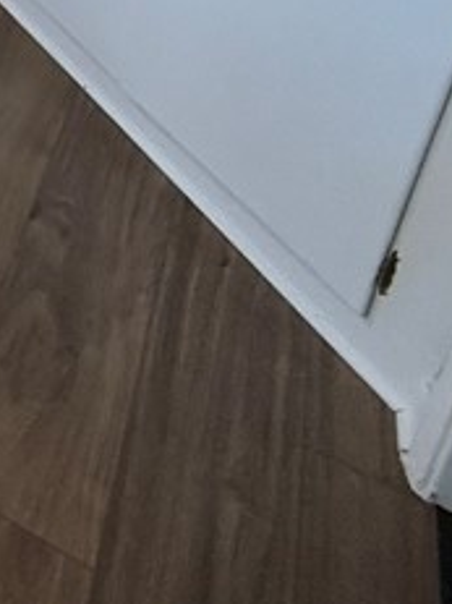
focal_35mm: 62
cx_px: -523
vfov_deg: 24.8
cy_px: -277
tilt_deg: -19.0
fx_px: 1080
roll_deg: +0.1
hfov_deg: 16.2
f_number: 2.2
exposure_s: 1/120
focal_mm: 2.22
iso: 320
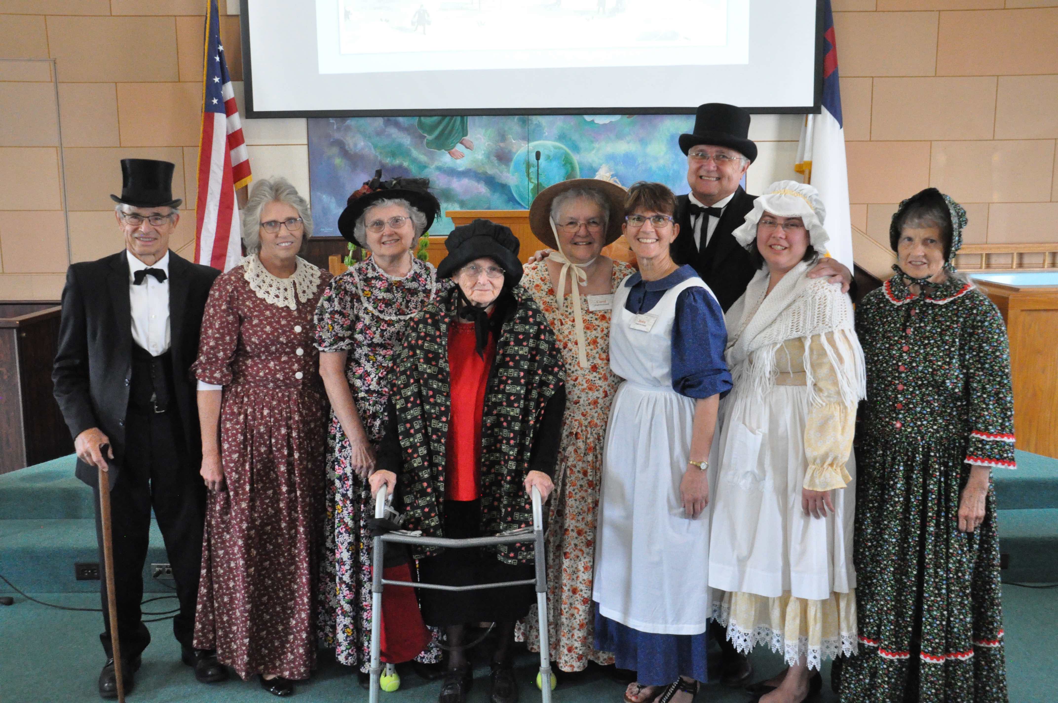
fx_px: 1013
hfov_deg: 55.2
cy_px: 352
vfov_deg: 38.3
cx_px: 529
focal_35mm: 34
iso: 4000
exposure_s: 1/50
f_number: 7.1
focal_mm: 23
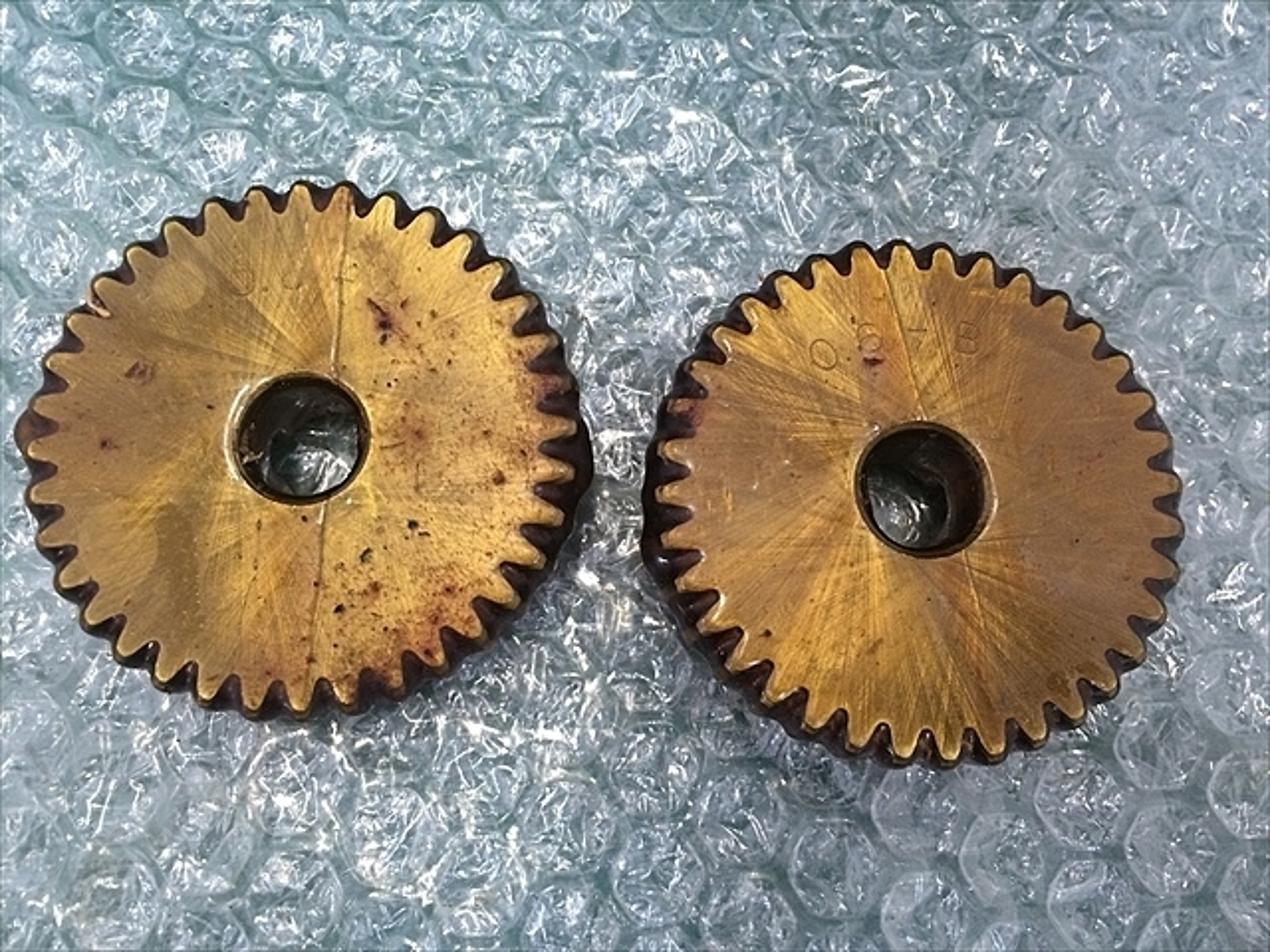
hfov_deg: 61.7
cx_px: 635
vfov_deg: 48.2
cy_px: 476
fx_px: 1064
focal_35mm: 29
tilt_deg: -79.3
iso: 100
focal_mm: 4.15
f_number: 2.2
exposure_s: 1/30
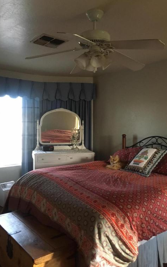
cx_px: 82
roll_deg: -0.2
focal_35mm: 31
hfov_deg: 40.6
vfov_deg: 61.2
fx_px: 226
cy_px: 134
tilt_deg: -2.8
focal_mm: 4.15
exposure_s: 1/30
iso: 200
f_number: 2.2
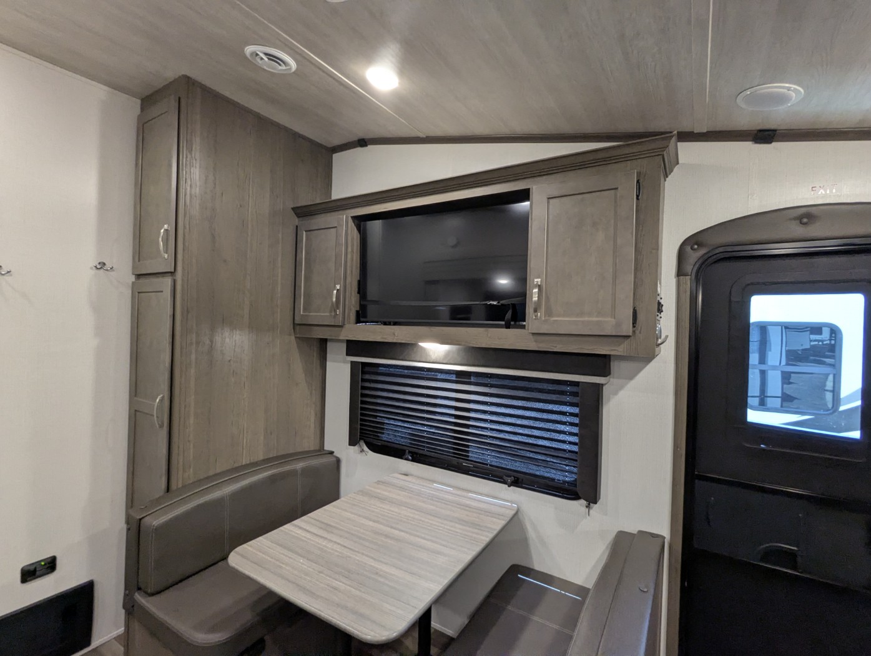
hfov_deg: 94.4
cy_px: 328
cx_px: 436
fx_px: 403
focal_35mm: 16
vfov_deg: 78.2
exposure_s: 1/51.1
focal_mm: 2.35
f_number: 2.2
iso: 282
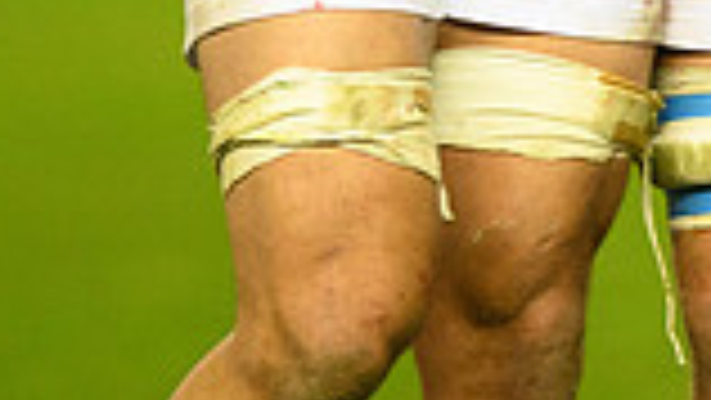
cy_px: -562
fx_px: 34230
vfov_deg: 0.7
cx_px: 845
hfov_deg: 1.2
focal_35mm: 1815
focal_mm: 400
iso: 3200
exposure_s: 1/800
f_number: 3.2
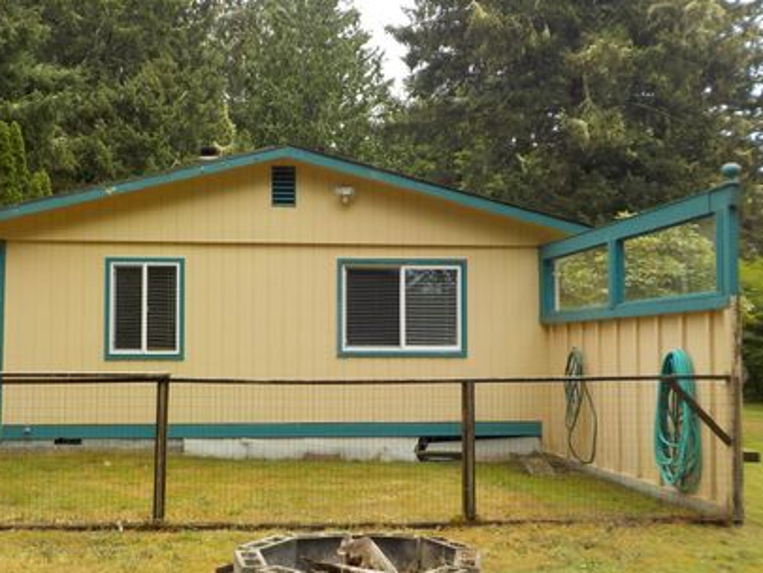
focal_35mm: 37
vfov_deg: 38.7
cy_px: 308
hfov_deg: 49.9
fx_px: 816
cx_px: 313
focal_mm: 4.1
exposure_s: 1/500
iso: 125
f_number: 3.3
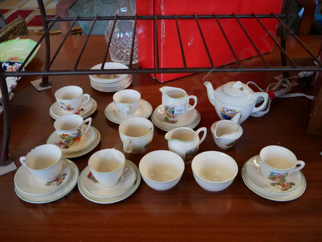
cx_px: 161
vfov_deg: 41.8
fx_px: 316
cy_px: 121
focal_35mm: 34
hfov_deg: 54.0
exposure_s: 1/60
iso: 400
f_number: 4
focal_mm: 17
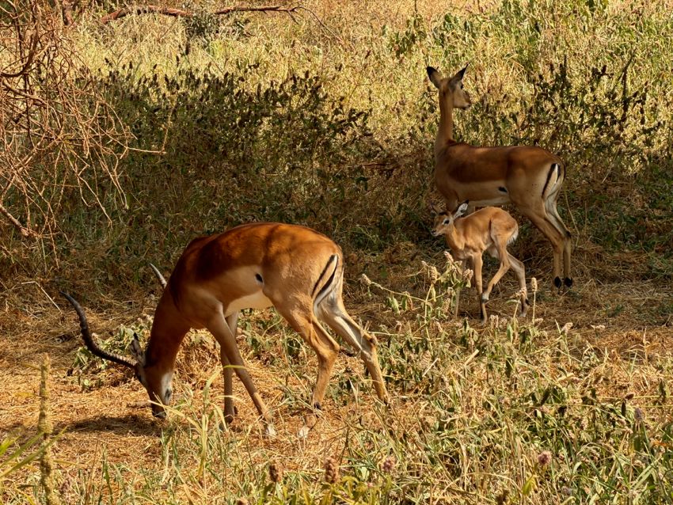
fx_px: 3889
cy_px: 252
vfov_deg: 7.4
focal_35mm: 200
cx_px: 336
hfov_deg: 9.9
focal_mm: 16.89
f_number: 2.8
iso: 50
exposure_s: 1/448
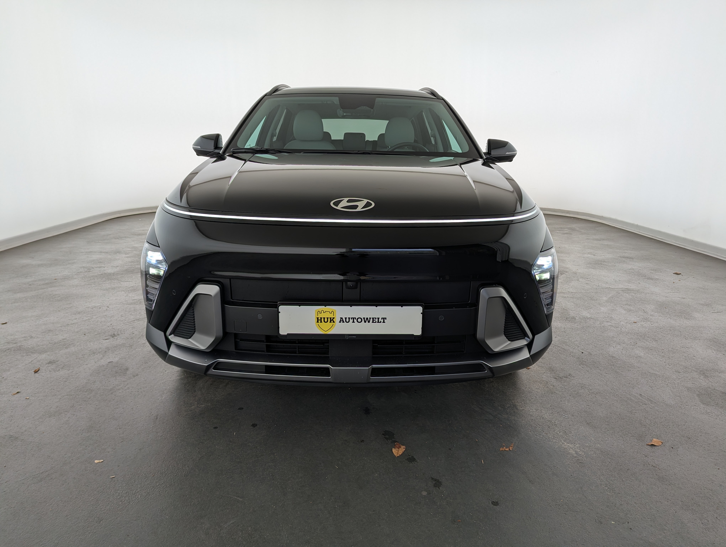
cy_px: 274
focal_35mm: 24
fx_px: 504
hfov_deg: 71.5
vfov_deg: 56.9
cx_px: 363
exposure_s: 1/199
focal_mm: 6.81
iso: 42
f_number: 1.85
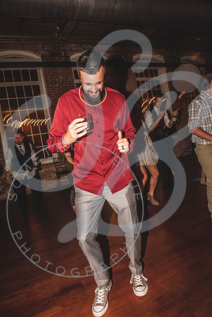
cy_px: 153
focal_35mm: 25
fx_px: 221
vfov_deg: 71.5
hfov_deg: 51.3
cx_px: 108
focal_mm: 24
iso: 1000
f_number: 11
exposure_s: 1/13
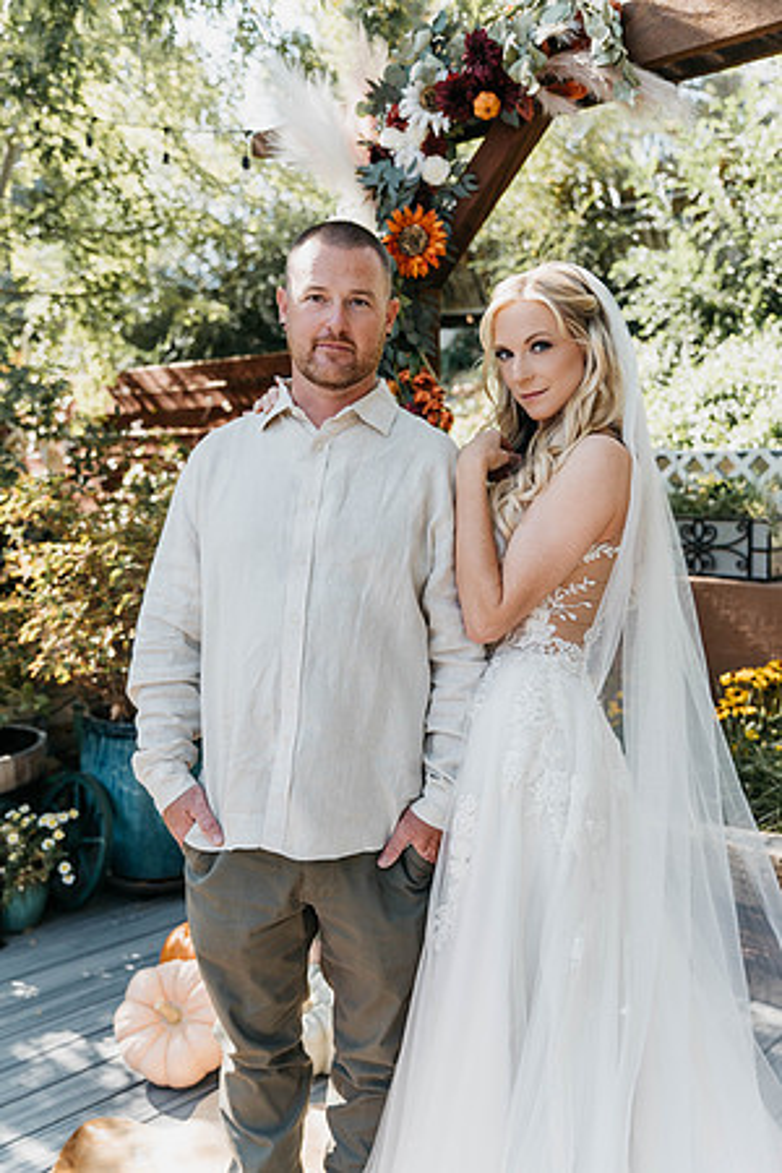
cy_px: 586
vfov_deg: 55.8
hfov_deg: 38.9
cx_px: 391
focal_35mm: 34
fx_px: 1108
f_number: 2.8
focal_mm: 34
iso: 160
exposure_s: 1/400
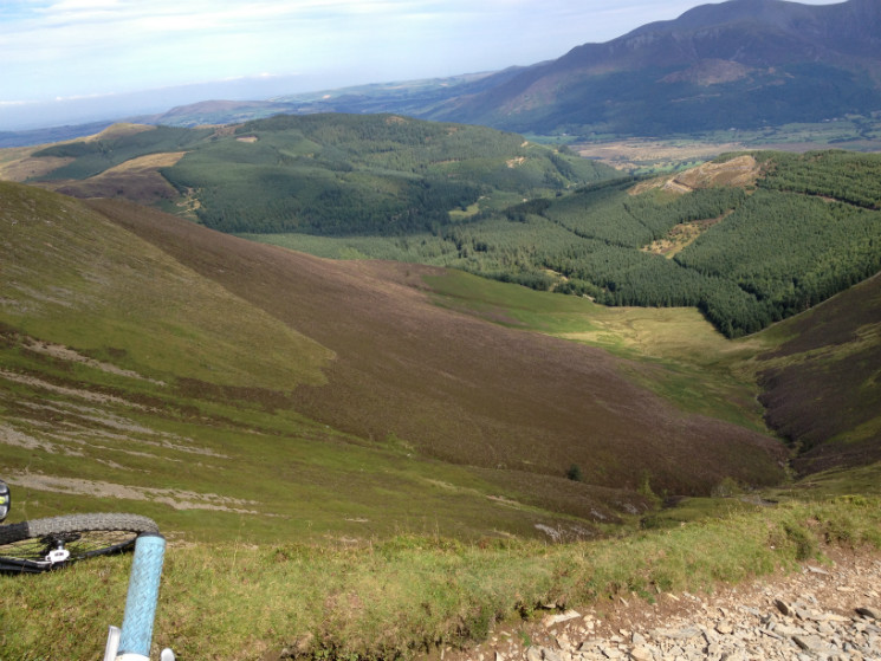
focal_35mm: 35
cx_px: 440
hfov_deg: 52.6
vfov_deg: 40.7
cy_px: 330
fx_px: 891
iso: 50
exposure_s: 1/1042
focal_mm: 4.28
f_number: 2.4
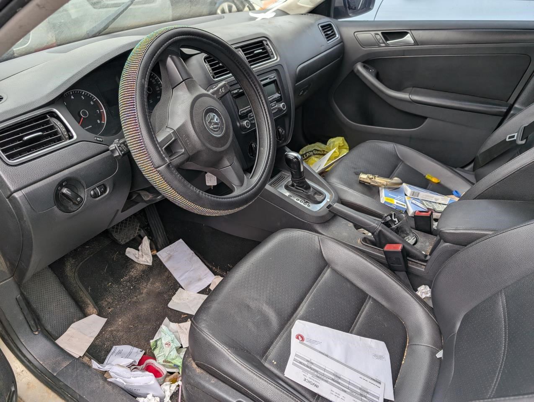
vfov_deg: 56.9
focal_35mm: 24
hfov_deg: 71.5
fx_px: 371
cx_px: 267
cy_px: 201
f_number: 1.68
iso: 27
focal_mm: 6.9
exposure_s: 1/107
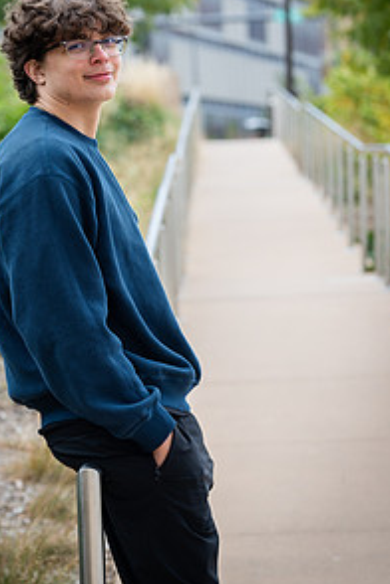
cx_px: 129
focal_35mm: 130
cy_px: 169
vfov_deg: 15.7
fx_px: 2112
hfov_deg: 10.5
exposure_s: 1/125
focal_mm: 85
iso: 50
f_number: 3.5
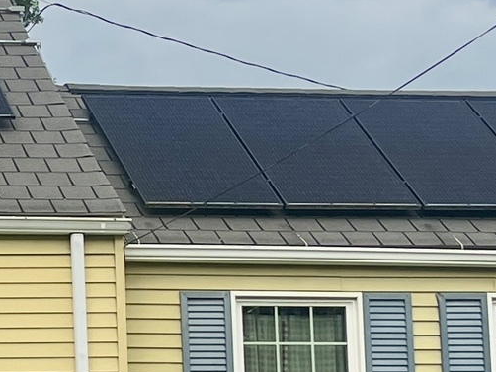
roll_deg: +1.3
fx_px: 2279
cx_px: -319
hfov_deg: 11.7
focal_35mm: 159
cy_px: 377
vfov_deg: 9.3
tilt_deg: +5.8
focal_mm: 5.1
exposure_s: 1/646
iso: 50
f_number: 1.6
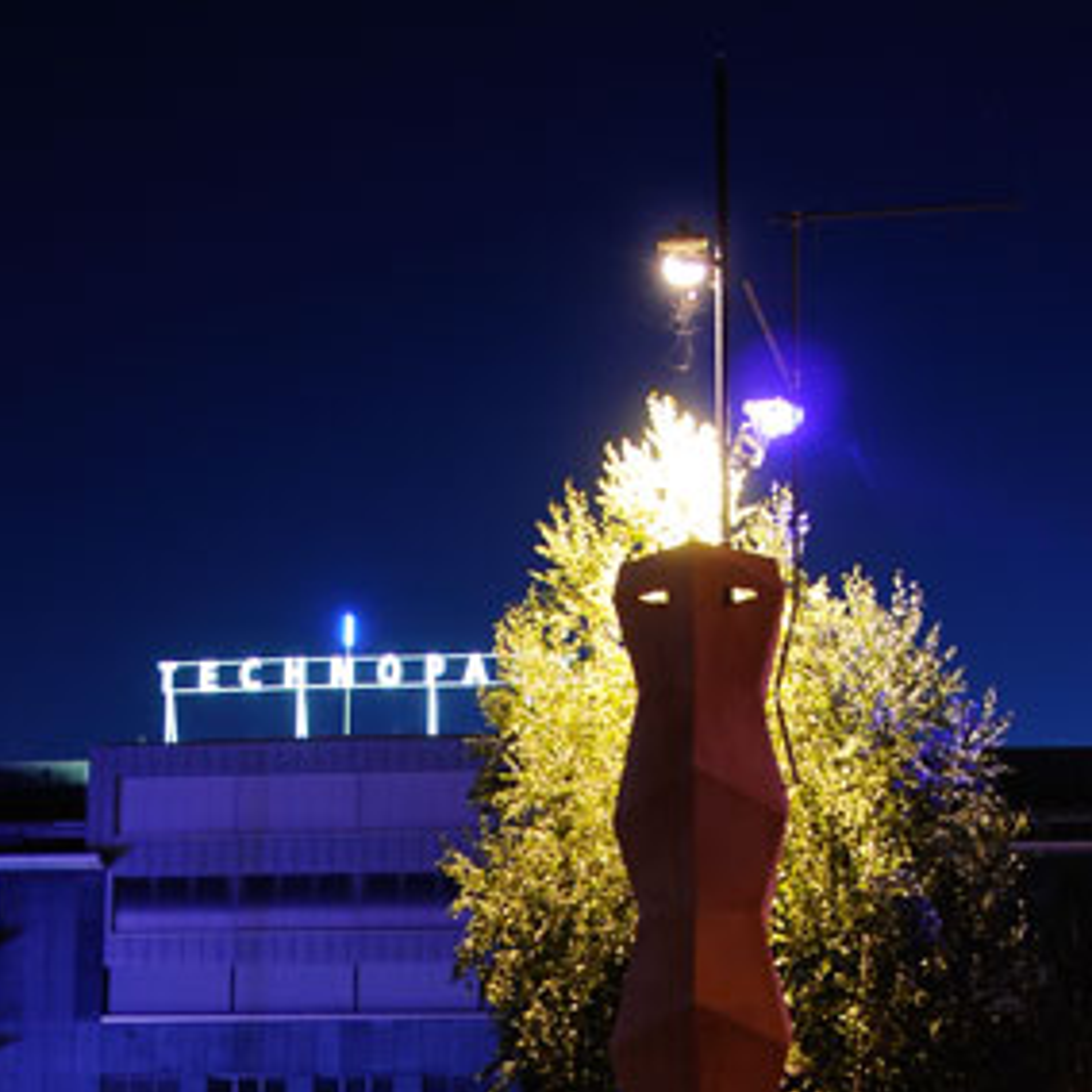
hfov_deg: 31.6
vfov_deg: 29.5
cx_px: 515
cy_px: 1092
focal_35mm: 54
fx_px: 1927
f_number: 4.5
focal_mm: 20
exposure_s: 2.5
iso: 200
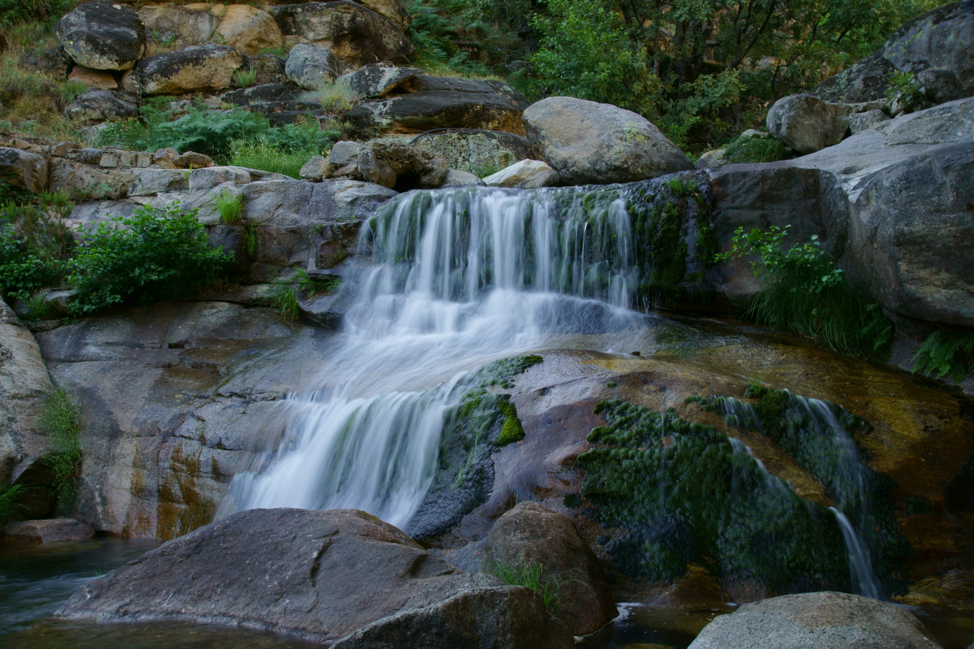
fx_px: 974
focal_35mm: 36
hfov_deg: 53.1
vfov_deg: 36.9
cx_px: 487
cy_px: 324
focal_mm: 24
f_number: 18
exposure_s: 1/3
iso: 100
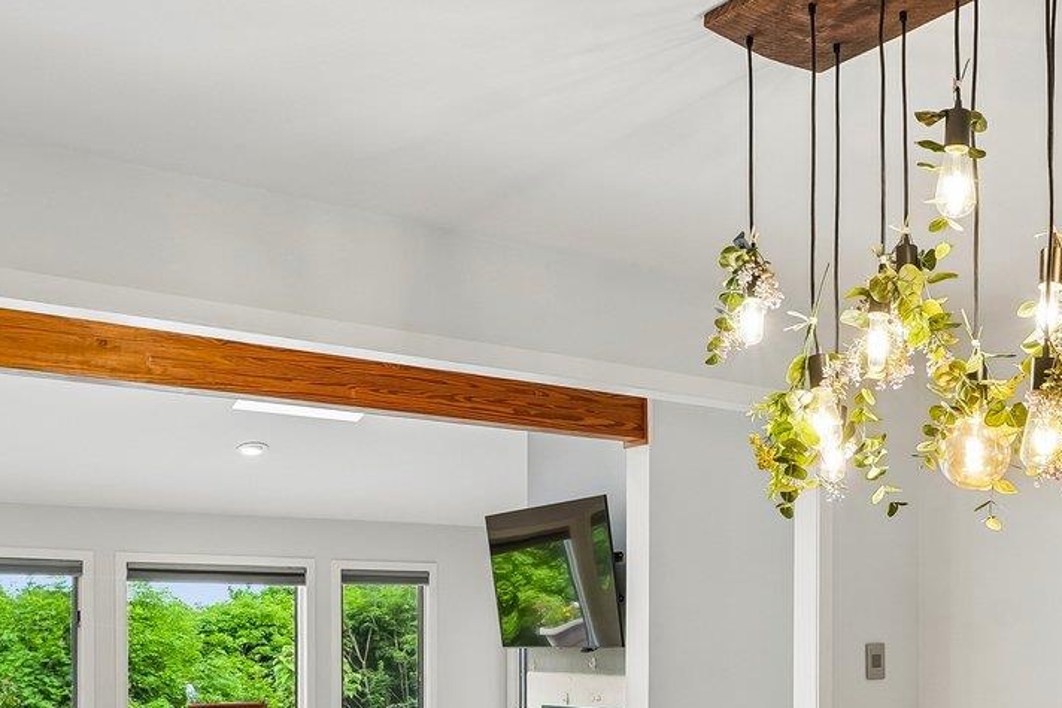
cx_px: 831
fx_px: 1357
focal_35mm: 46
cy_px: 658
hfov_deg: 41.1
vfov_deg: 28.0
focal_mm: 16
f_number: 8
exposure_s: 1/13
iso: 400
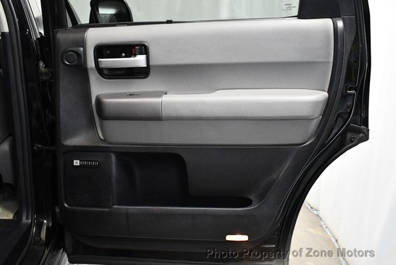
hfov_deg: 53.1
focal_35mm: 36
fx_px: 396
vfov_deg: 36.9
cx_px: 198
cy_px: 132
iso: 3200
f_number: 3.5
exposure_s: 1/100
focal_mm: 18
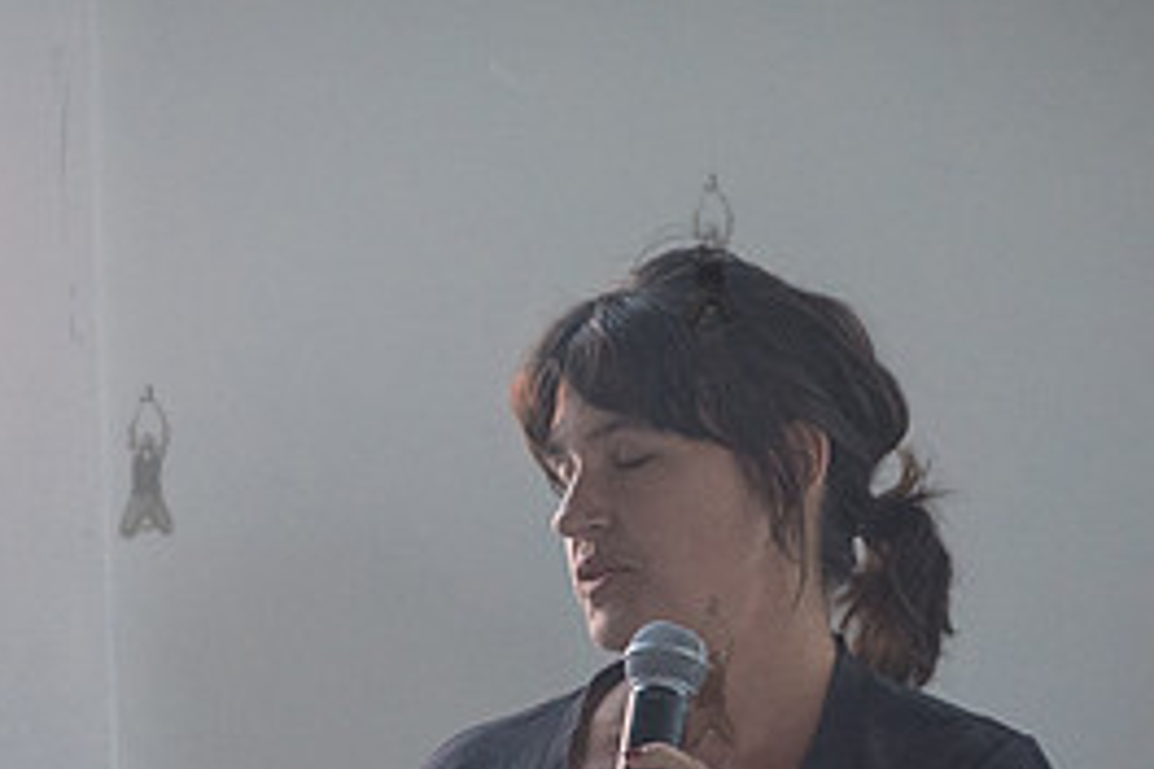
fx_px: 14071
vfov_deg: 3.1
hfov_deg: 4.7
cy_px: 671
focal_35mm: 439
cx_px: 708
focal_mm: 200
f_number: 4
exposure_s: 1/500
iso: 4000
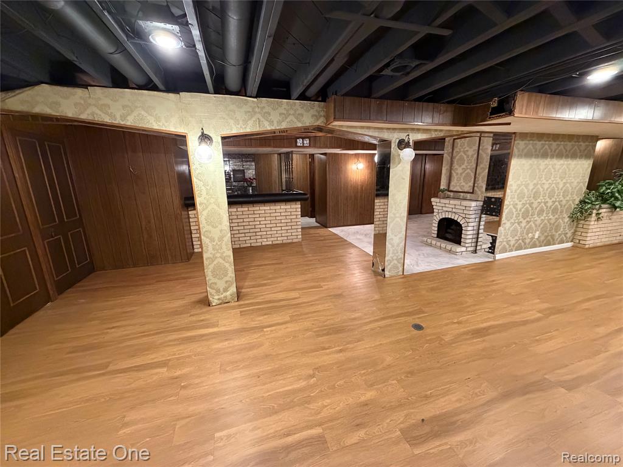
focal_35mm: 14
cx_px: 312
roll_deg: +1.8
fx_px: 252
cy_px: 234
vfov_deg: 85.7
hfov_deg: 102.1
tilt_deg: -13.9
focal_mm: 2.22
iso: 1000
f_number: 2.2
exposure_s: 1/60
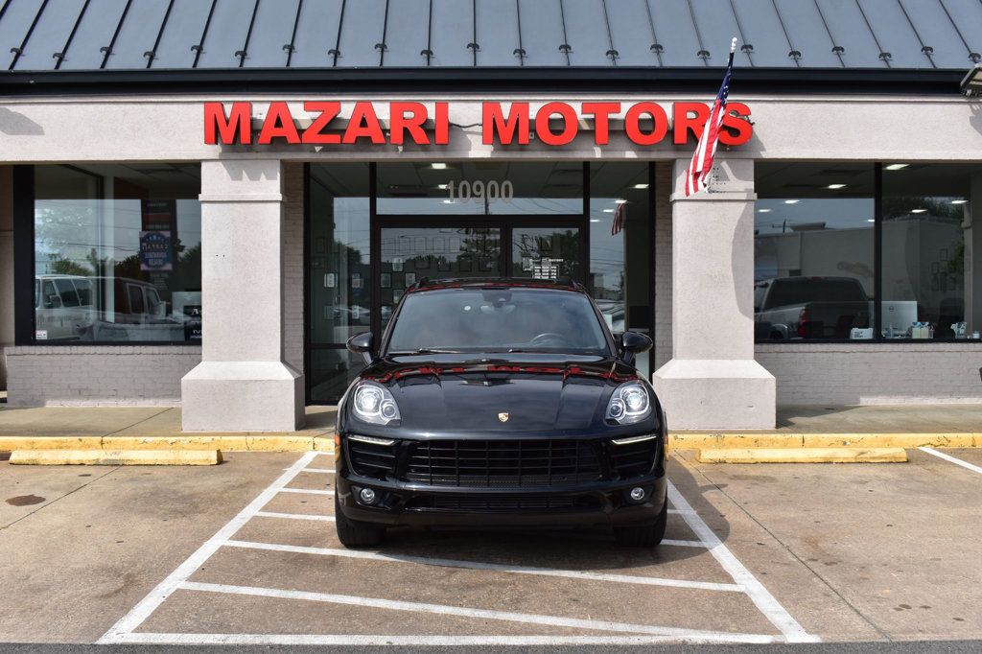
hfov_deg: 49.6
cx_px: 491
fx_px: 1063
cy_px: 327
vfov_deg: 34.2
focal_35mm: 39
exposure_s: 1/500
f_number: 11
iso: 280
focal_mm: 26
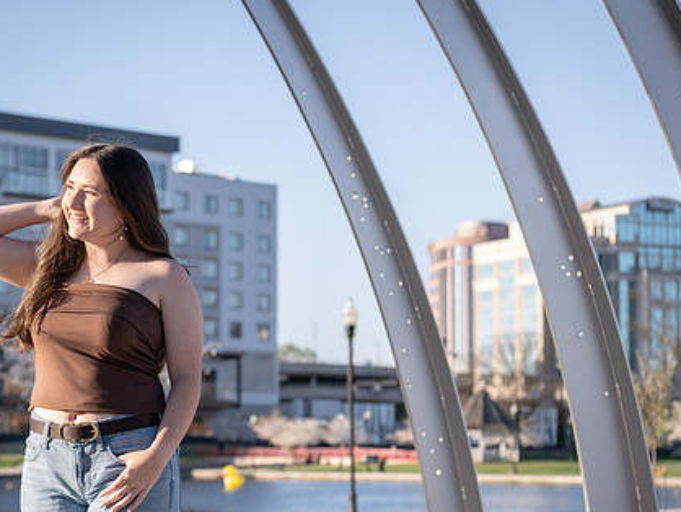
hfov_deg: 18.7
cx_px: 290
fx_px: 2067
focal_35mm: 105
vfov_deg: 14.1
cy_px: 311
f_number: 4.5
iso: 250
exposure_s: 1/800
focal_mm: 70
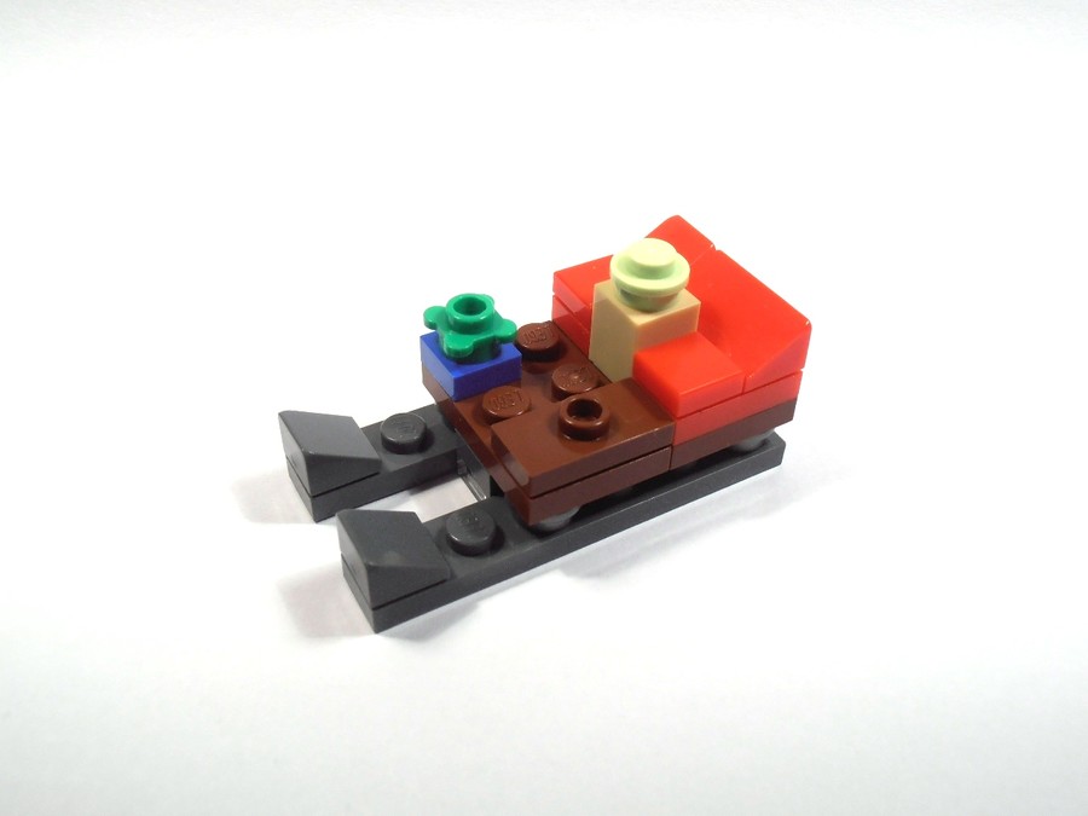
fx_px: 1163
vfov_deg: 38.7
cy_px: 408
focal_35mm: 37
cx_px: 544
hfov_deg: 50.1
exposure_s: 1/60
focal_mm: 6.61
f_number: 3.9
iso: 80
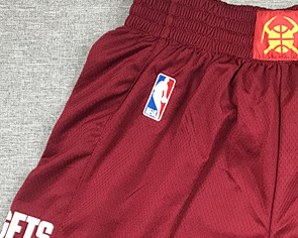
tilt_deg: -88.0
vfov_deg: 20.1
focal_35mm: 74
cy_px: 232
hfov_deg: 25.1
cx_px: 255
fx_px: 653
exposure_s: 1/25
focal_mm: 3.99
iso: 32
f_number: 1.8
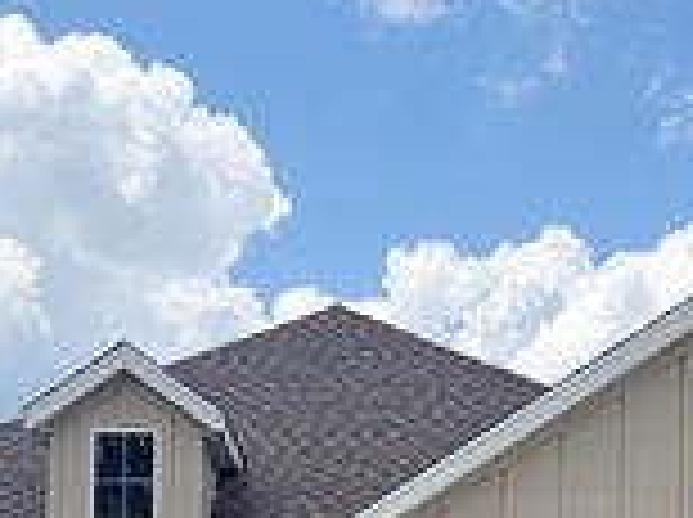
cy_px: 682
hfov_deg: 25.0
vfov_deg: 17.6
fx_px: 1559
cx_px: 279
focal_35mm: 78
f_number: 1.78
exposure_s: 1/5714
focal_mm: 6.76
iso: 80
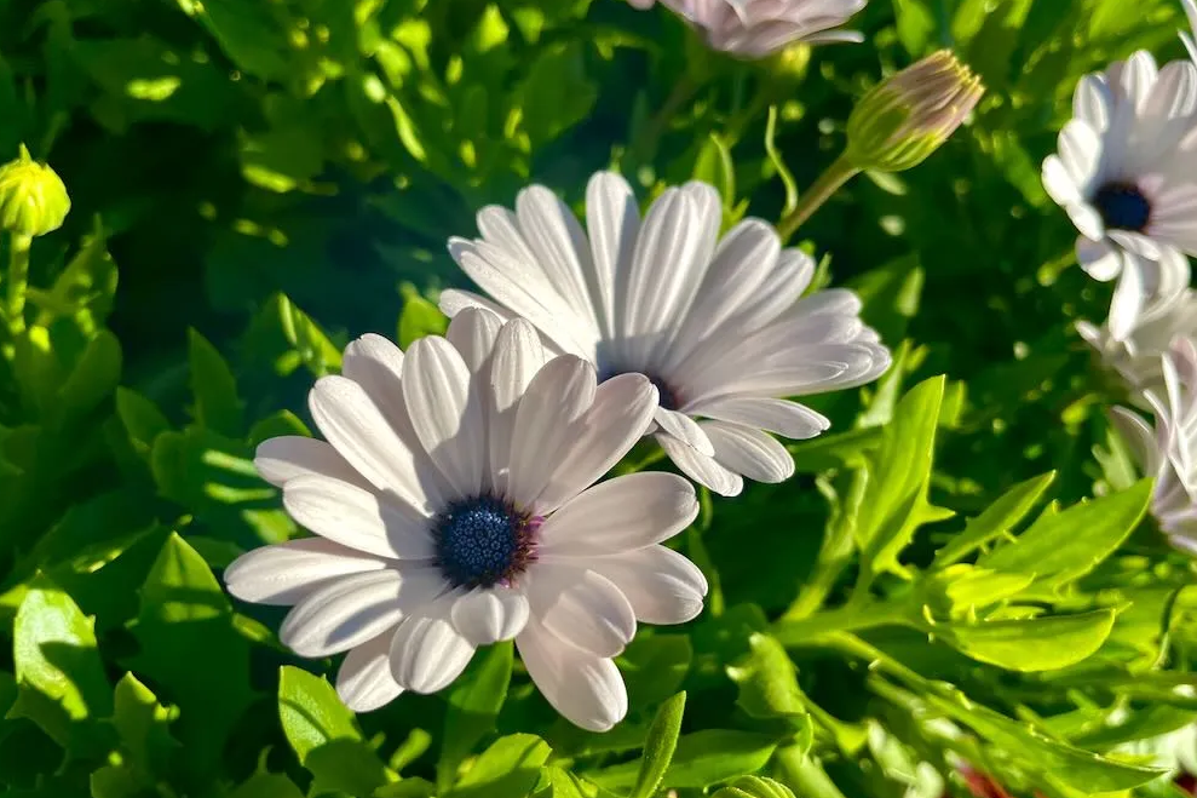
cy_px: 400
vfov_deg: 46.4
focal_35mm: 28
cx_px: 587
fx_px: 931
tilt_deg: -54.0
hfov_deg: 65.5
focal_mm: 4.2
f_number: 1.6
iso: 32
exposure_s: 1/2353
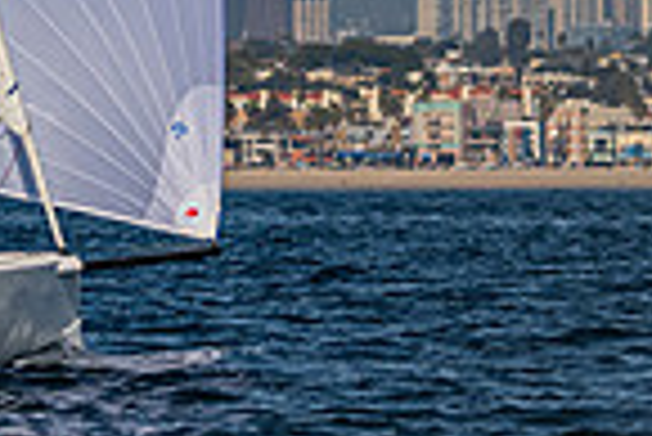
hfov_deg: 2.5
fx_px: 14612
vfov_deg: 1.7
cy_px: -392
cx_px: -428
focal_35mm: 806
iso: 400
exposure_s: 1/8000
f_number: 4.8
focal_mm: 160
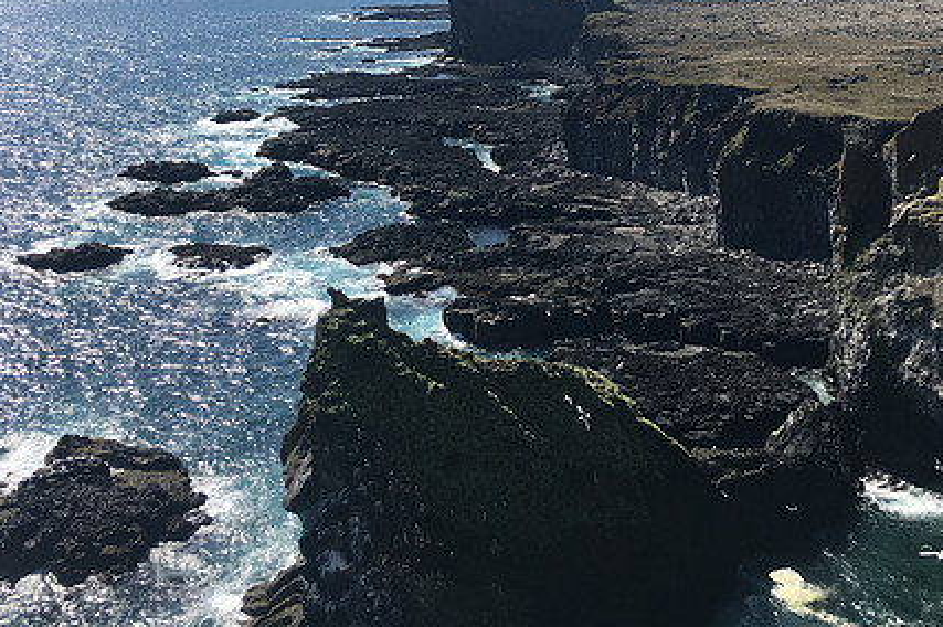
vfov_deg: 31.7
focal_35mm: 41
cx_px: 478
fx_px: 1073
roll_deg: +1.2
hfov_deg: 47.4
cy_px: 119
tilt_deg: -7.8
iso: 25
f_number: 2.2
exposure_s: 1/2262
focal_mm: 4.15
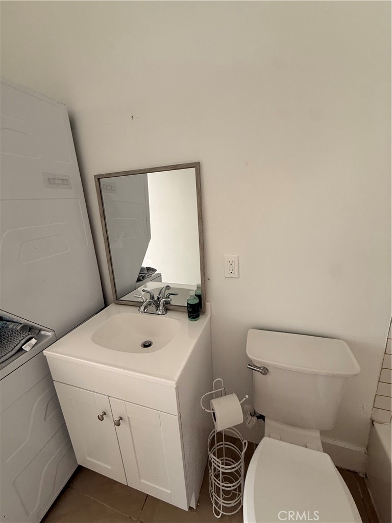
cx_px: 196
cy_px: 262
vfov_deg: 102.1
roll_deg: +4.1
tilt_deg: -14.3
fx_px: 211
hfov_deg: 85.7
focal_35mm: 14
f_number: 2.2
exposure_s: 1/99
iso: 160
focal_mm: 2.22
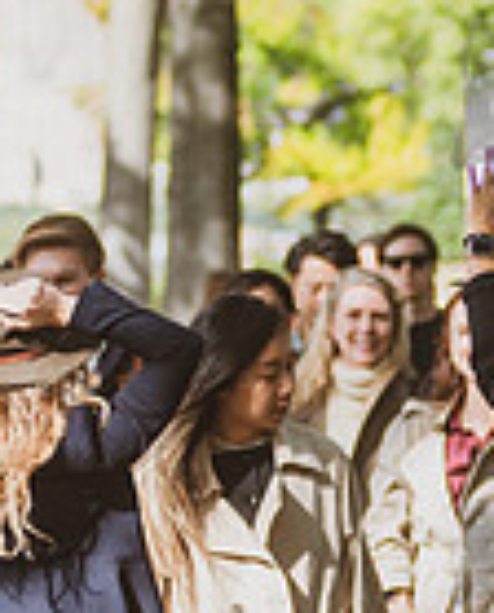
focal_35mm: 342
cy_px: 491
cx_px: 597
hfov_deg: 4.5
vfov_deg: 5.6
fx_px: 6223
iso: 250
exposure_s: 1/1000
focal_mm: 80
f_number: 2.8
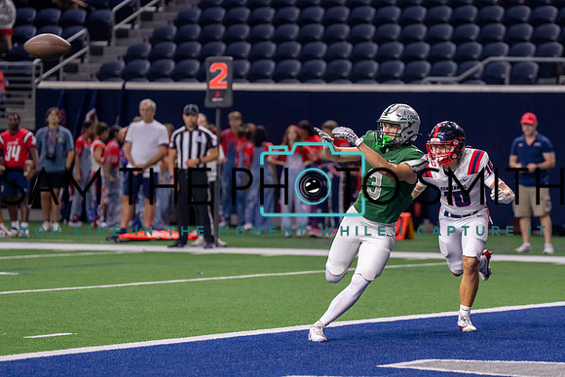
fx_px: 3700
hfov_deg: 8.7
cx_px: 404
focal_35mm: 236
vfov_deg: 5.8
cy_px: 185
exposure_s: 1/1000
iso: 2500
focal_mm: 157
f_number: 2.8
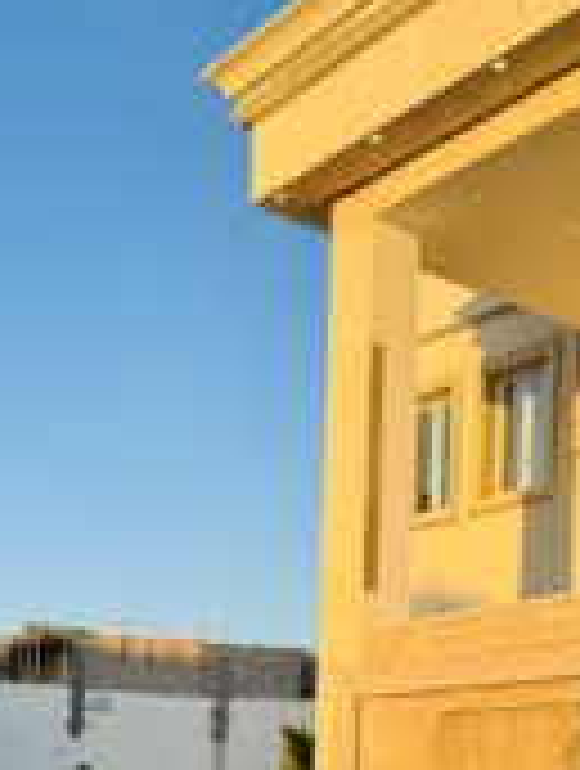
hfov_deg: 25.9
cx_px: 148
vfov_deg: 30.5
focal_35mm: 56
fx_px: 1246
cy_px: 856
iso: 80
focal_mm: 6.76
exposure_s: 1/1488
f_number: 1.78
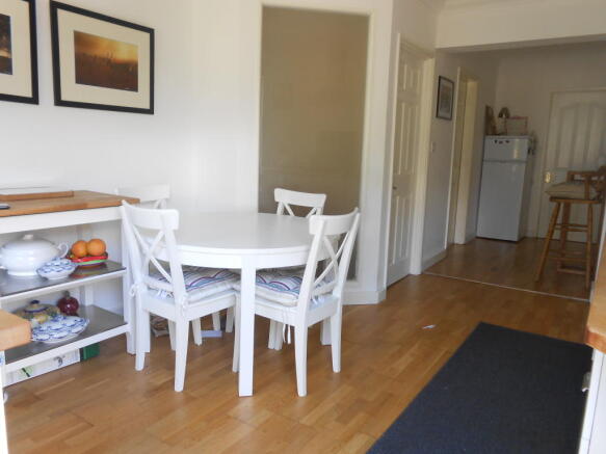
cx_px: 303
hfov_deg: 67.3
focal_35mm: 26
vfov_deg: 53.0
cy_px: 227
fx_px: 455
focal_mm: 4.6
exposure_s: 1/30
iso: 125
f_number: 3.5
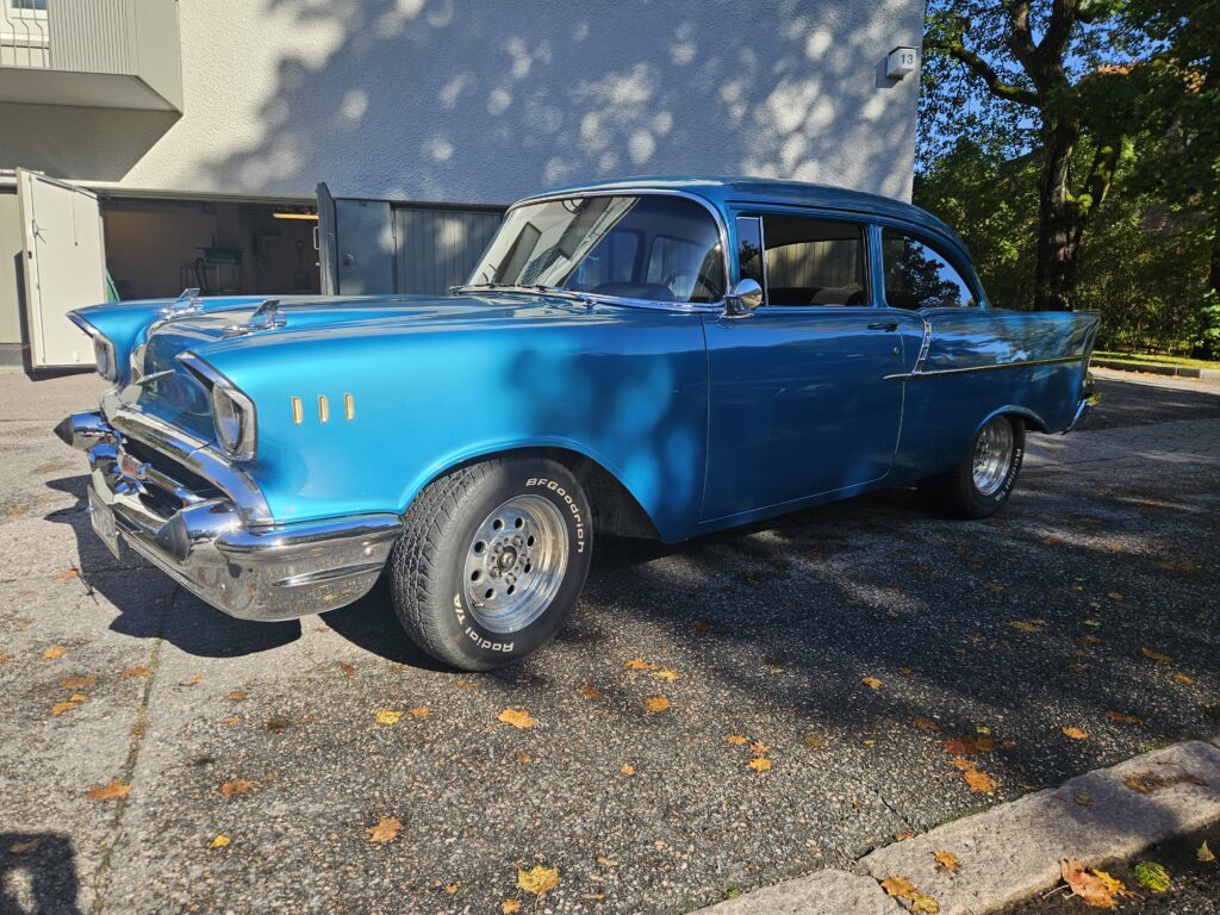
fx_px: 811
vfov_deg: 58.9
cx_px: 610
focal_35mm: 23
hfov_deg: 73.9
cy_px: 458
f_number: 1.8
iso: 25
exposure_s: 1/1030
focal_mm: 5.4
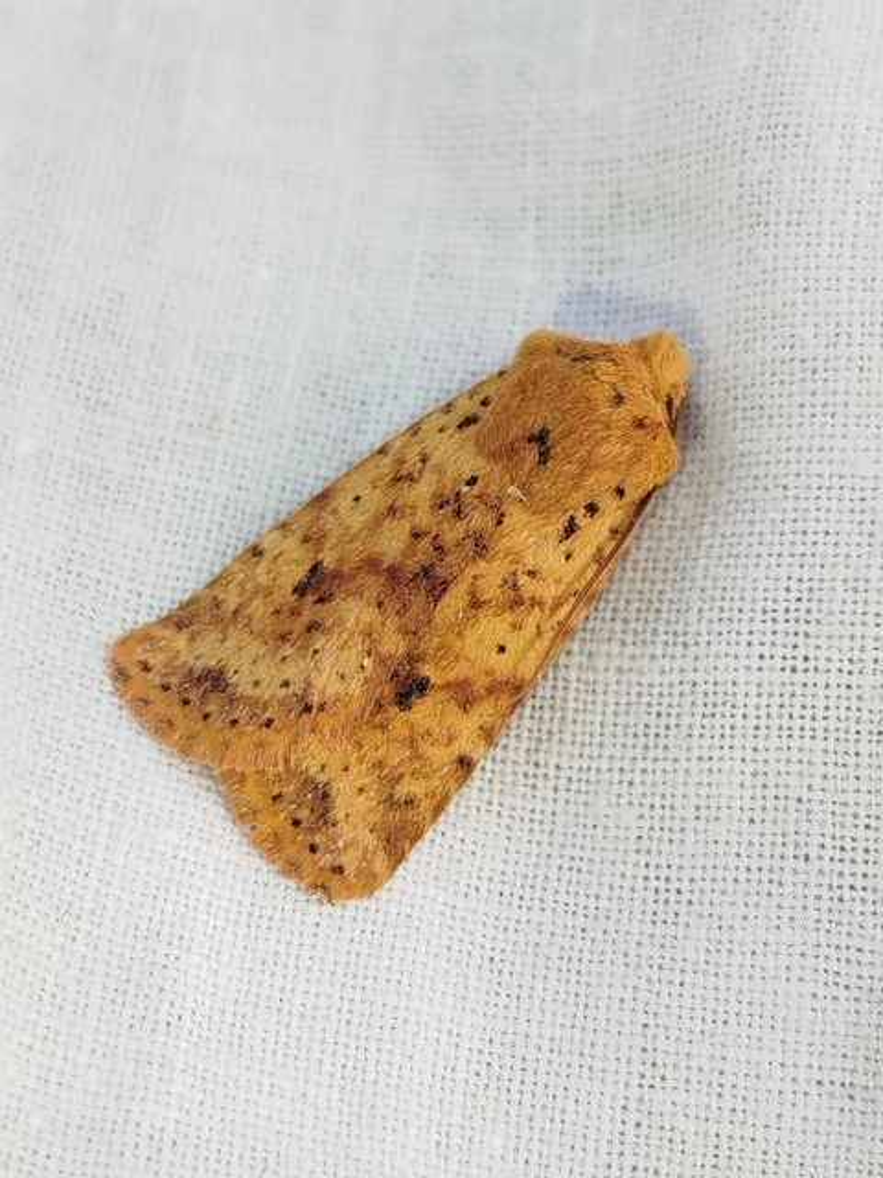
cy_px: 589
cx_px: 442
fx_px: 2517
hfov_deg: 19.9
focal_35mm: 74
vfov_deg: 26.3
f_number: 1.7
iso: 50
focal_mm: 5.31
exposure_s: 1/134
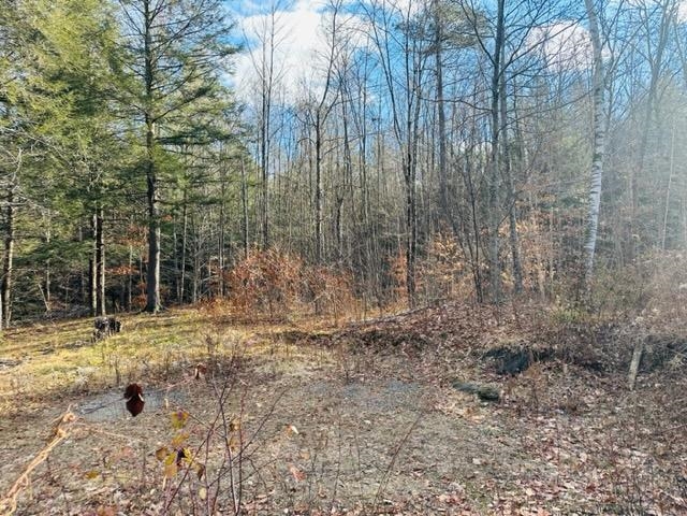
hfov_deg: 71.6
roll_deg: +2.6
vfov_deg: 56.8
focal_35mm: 24
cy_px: 258
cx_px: 344
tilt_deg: -1.4
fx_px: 476
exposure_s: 1/663
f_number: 1.78
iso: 80
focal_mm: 6.86
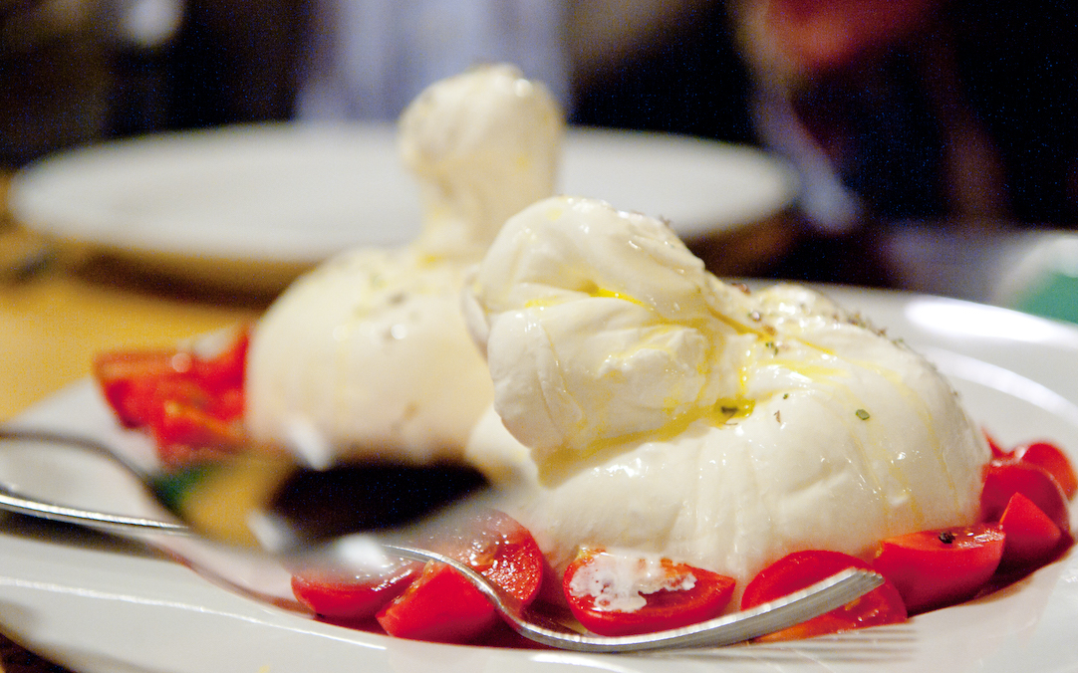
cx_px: 572
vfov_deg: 18.6
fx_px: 2056
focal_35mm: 70
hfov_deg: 29.4
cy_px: 306
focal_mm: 62
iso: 4000
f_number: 3.5
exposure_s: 1/80
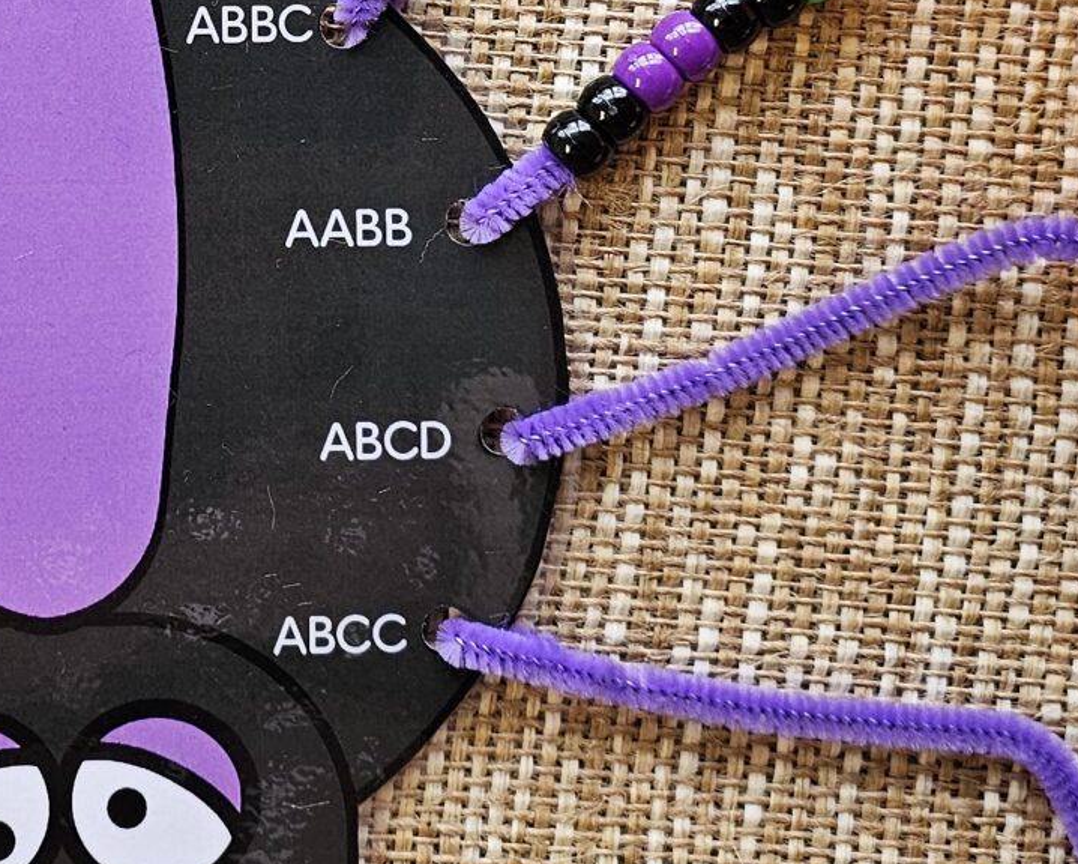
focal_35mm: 80
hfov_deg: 23.1
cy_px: -105
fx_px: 2553
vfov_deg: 18.4
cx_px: 51
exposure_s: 1/120
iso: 200
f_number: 1.7
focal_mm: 6.3
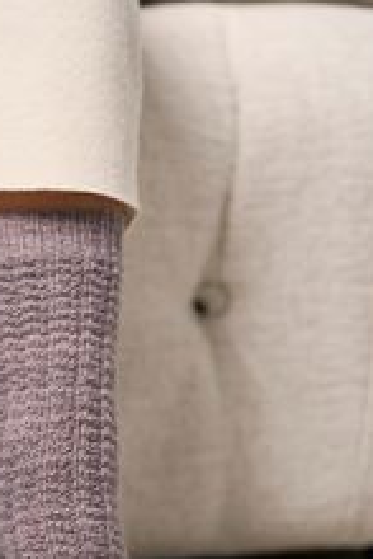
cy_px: 488
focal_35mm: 143
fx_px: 2219
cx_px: 18
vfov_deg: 14.2
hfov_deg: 9.6
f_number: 2.8
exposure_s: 1/125
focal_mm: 70
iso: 200
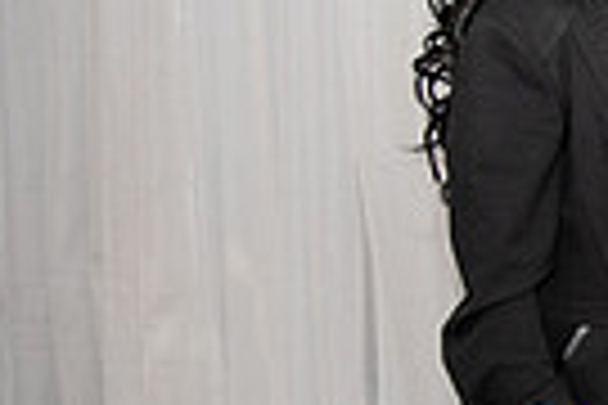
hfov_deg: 12.2
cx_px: 1211
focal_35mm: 150
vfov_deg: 9.1
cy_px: 187
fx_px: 2533
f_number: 2.8
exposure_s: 1/125
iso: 640
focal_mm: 35
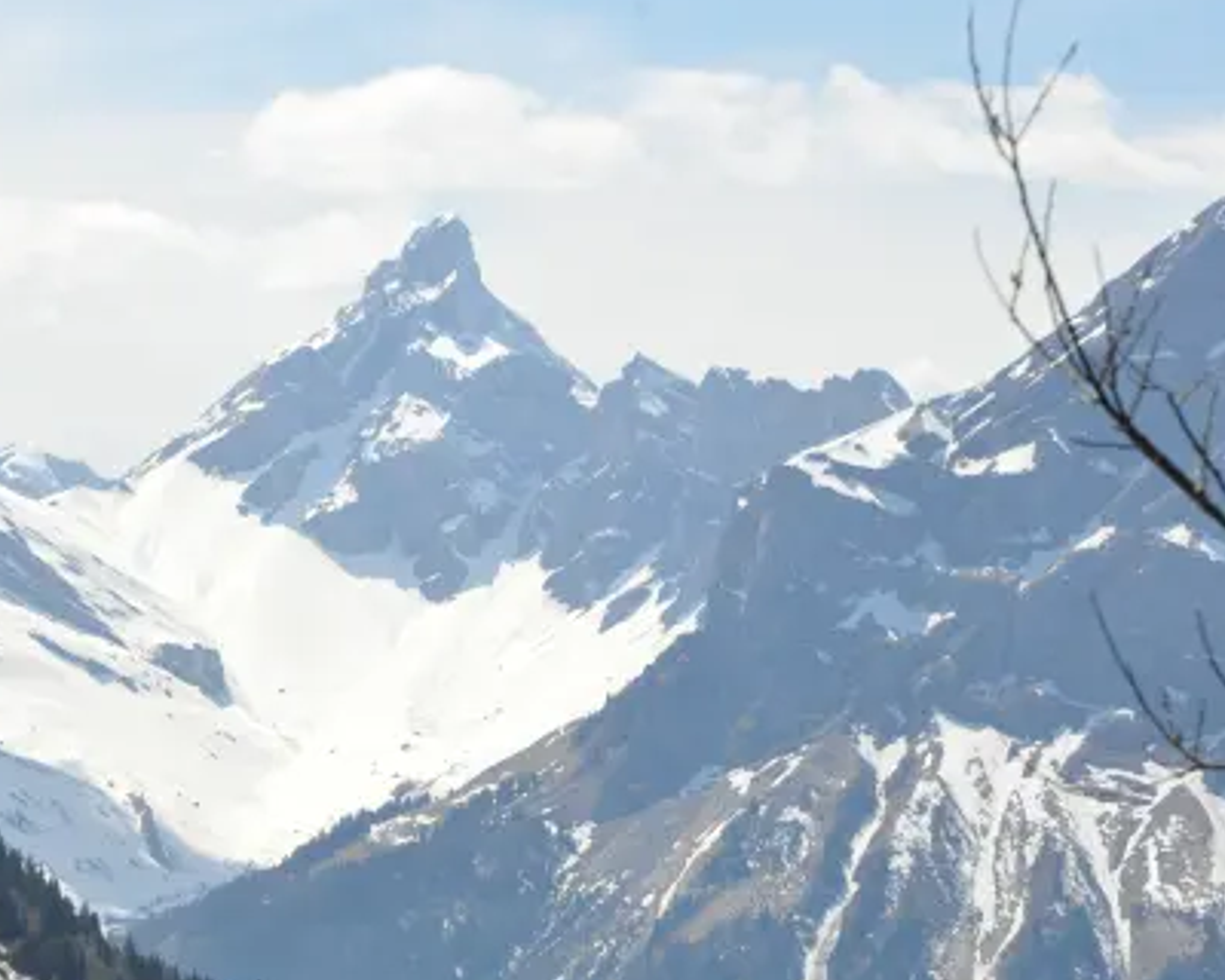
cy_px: 586
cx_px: 334
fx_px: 6889
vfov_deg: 8.1
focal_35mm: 190
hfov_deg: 10.1
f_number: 16
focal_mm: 90
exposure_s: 1/1000
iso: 800
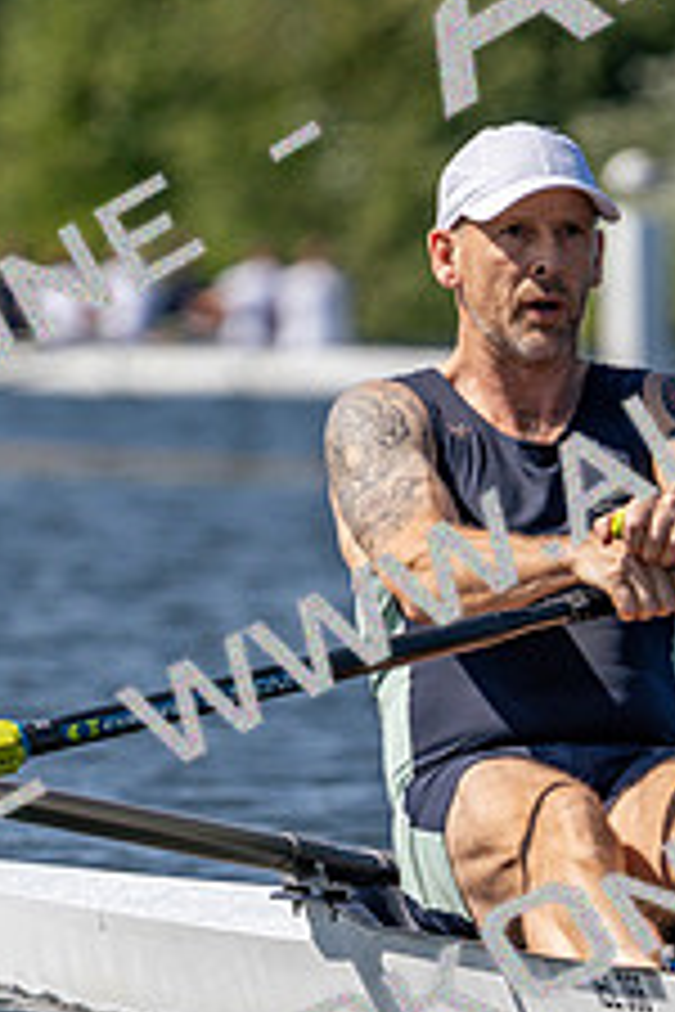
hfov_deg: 1.4
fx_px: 26885
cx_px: 675
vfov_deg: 2.2
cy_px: 776
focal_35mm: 956
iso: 250
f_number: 6.3
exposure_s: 1/2000
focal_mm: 371
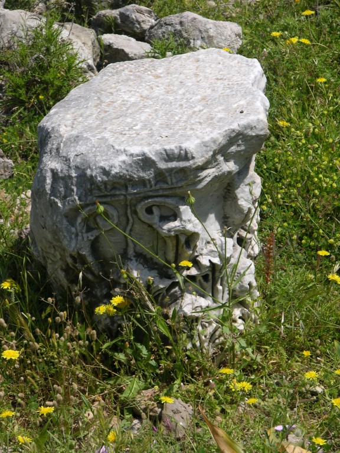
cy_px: 226
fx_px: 2357
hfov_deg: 8.2
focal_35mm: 180
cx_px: 170
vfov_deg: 11.0
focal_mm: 44.7
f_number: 5.6
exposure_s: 1/343
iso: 50
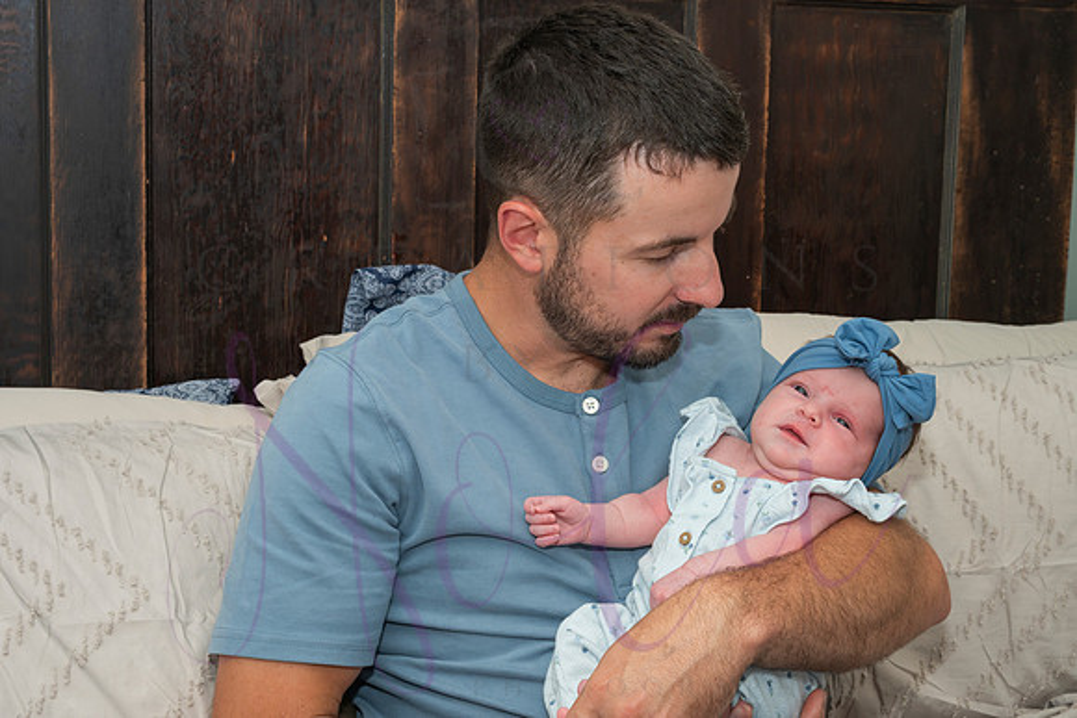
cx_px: 525
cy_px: 350
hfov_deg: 34.8
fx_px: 1716
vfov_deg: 23.6
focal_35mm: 57
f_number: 14
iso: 800
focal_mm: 55
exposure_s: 1/320
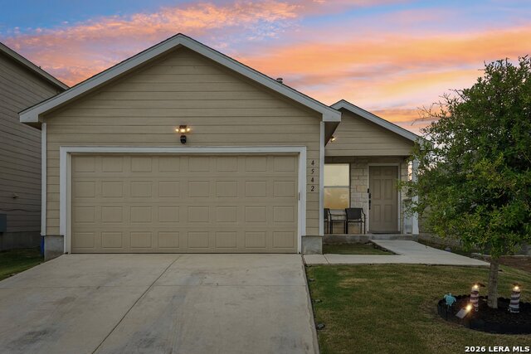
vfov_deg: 42.3
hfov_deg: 60.3
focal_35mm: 31
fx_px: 457
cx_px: 266
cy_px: 177
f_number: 8
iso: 200
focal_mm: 31
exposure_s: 1/500
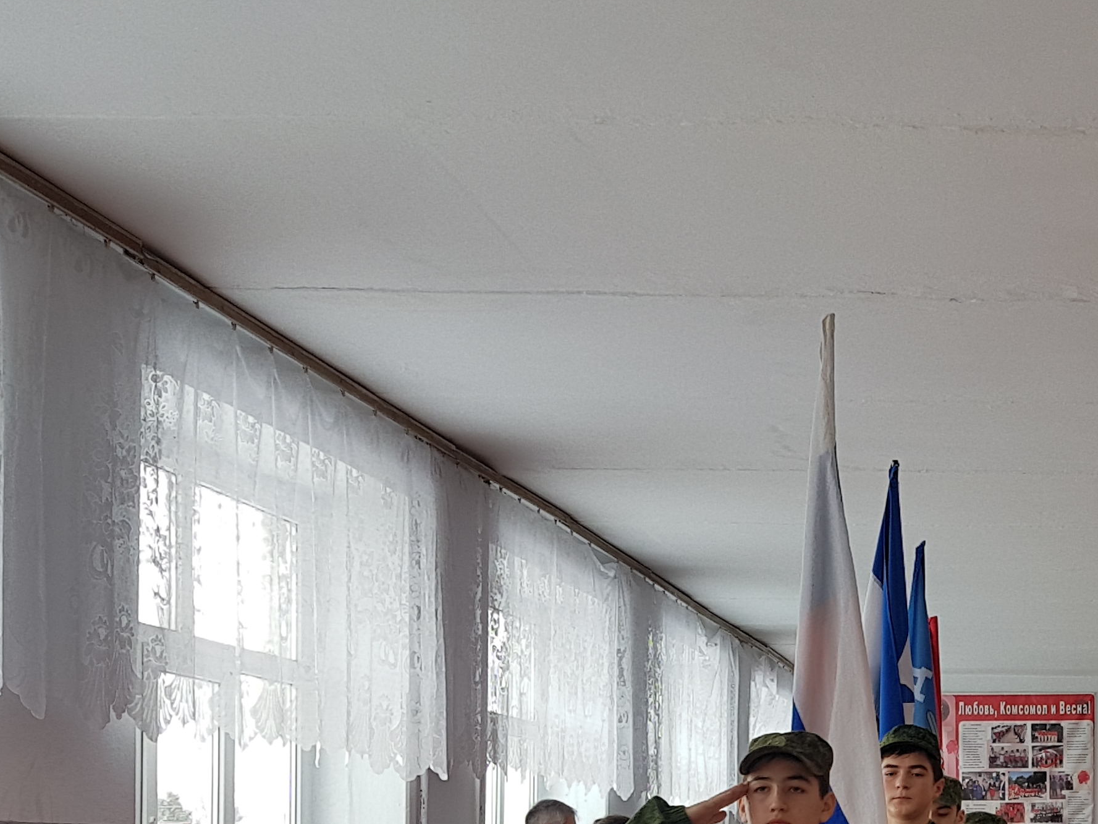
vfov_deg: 23.3
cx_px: 1141
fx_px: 1872
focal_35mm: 59
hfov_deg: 30.1
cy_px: 916
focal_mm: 4.2
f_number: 1.7
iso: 40
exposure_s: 1/194
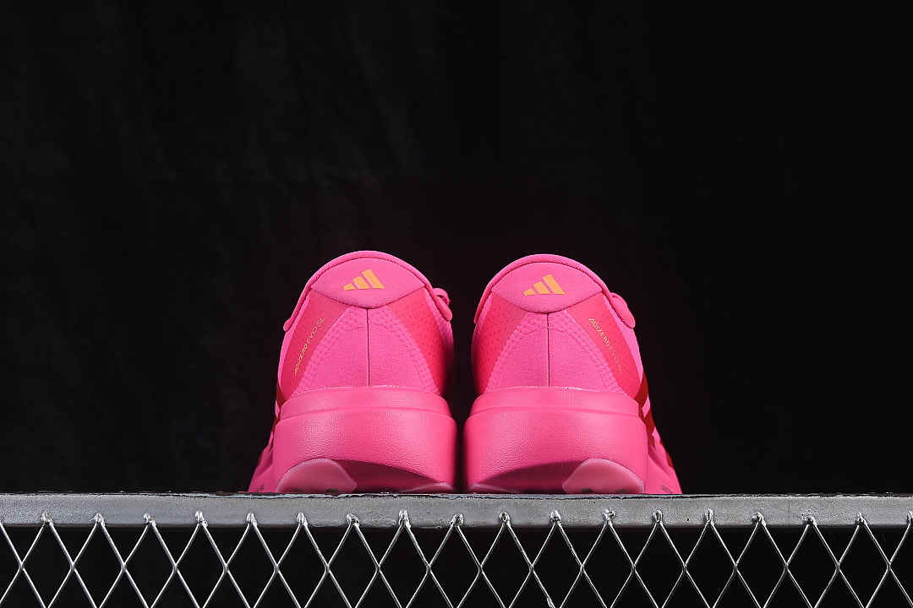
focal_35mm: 75
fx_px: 1902
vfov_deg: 18.2
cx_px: 456
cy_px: 304
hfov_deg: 27.0
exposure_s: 1/80
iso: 160
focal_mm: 50
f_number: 8
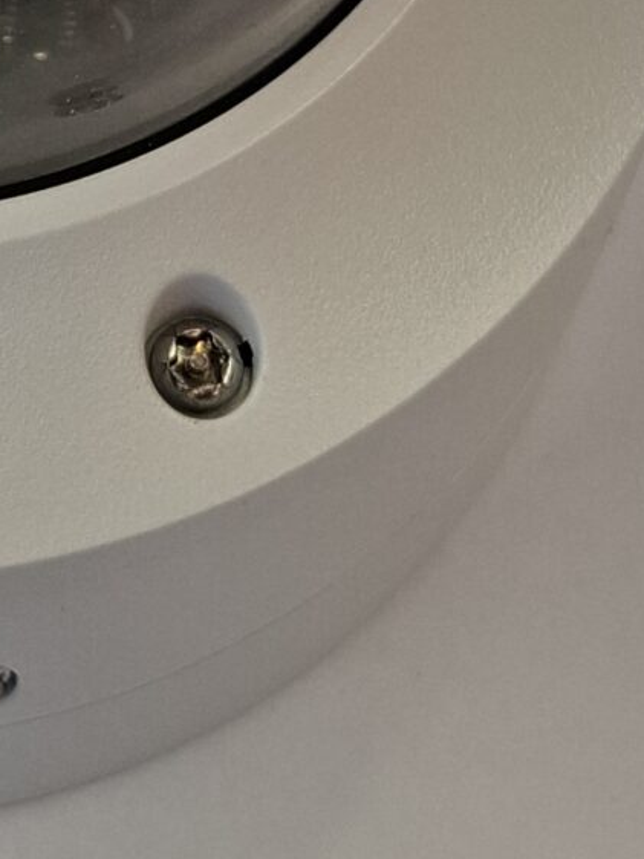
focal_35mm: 105
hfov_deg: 13.8
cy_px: -231
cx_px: -49
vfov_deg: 17.6
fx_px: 2604
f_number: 1.8
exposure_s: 1/111
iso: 50
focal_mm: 5.54
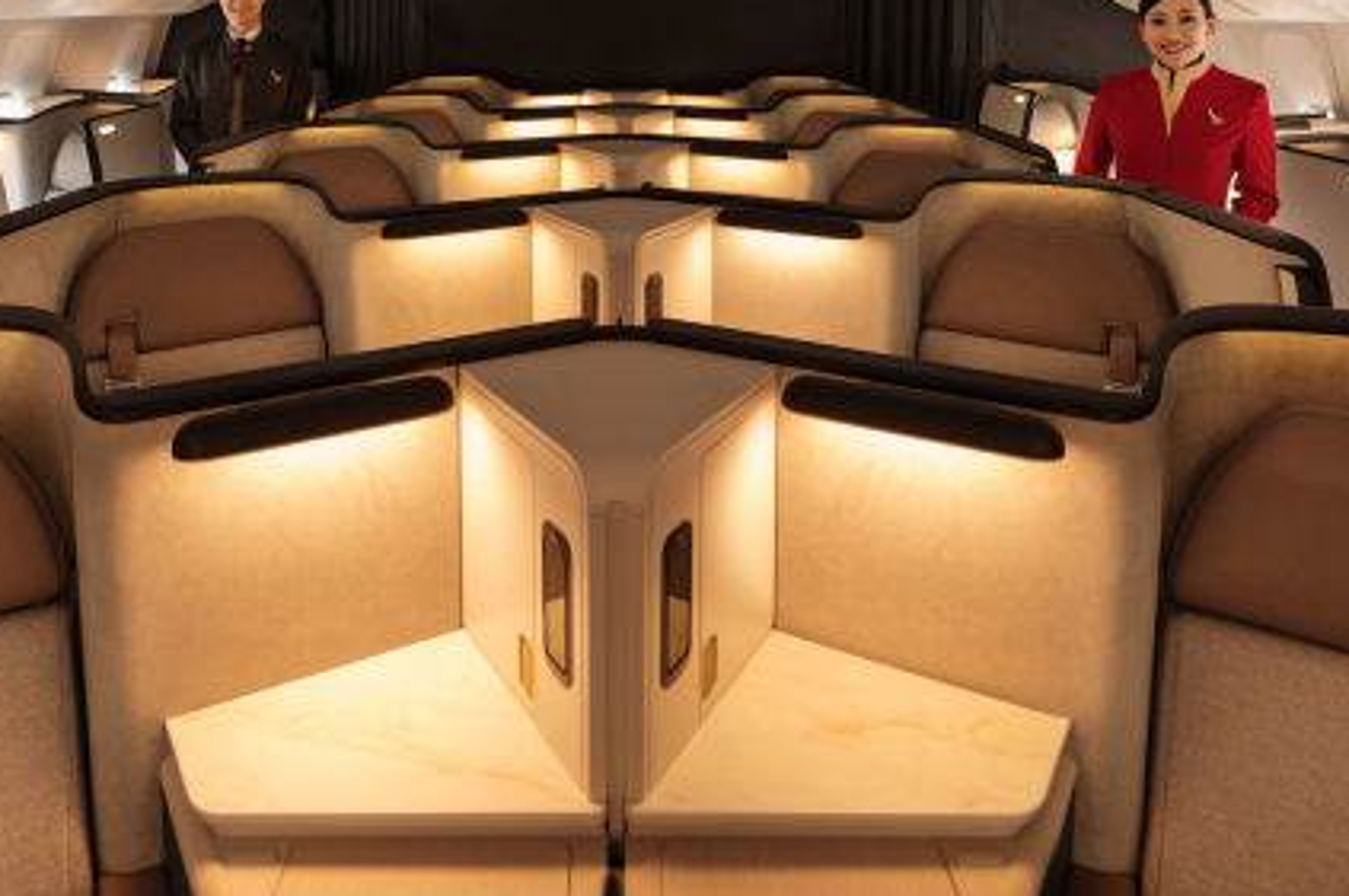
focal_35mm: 28
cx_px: 628
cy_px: 167
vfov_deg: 43.9
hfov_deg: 65.5
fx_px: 1048
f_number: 2.8
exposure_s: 1/30
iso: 1600
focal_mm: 17
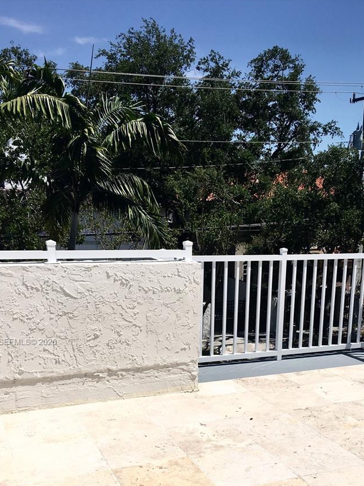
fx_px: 575
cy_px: 342
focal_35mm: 41
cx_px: 207
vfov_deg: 44.7
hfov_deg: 35.1
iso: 25
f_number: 2.2
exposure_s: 1/3205
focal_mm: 4.15
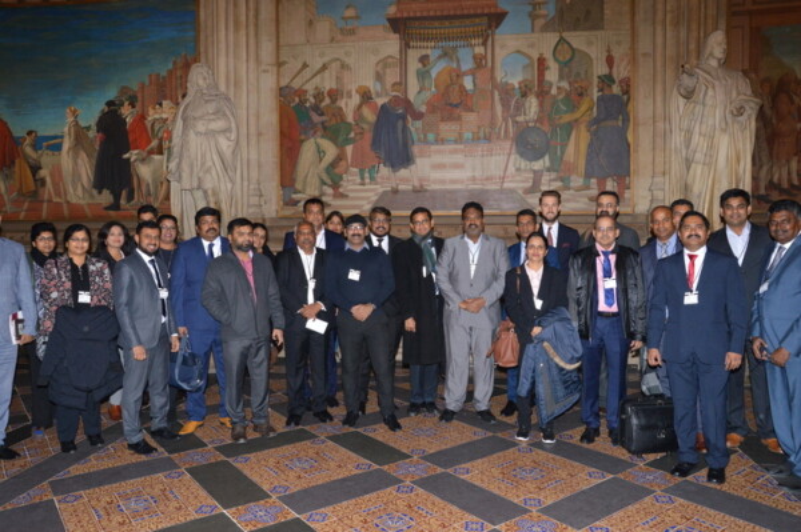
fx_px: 634
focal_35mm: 28
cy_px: 266
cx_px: 400
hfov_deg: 64.6
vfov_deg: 45.6
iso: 800
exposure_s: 1/50
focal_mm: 19
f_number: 10
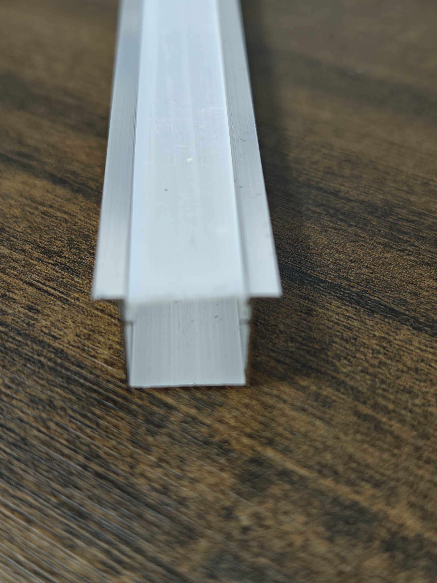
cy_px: 292
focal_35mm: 46
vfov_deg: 41.2
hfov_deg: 31.5
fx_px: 774
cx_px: 218
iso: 320
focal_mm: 6.55
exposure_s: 1/105
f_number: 1.62
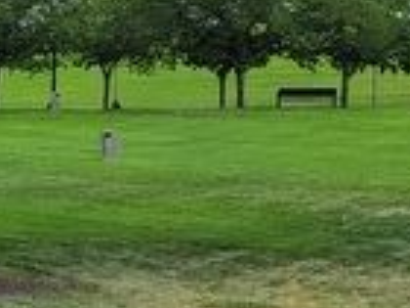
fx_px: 1765
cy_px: 155
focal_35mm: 149
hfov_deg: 11.7
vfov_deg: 10.0
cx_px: -436
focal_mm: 5.4
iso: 40
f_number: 1.8
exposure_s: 1/2314
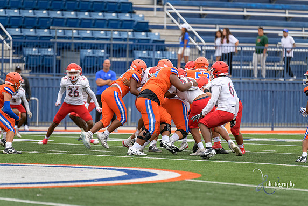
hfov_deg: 6.8
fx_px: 2602
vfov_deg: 4.5
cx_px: 155
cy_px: 104
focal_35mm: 304
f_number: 3.5
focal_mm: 300
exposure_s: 1/1000
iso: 450
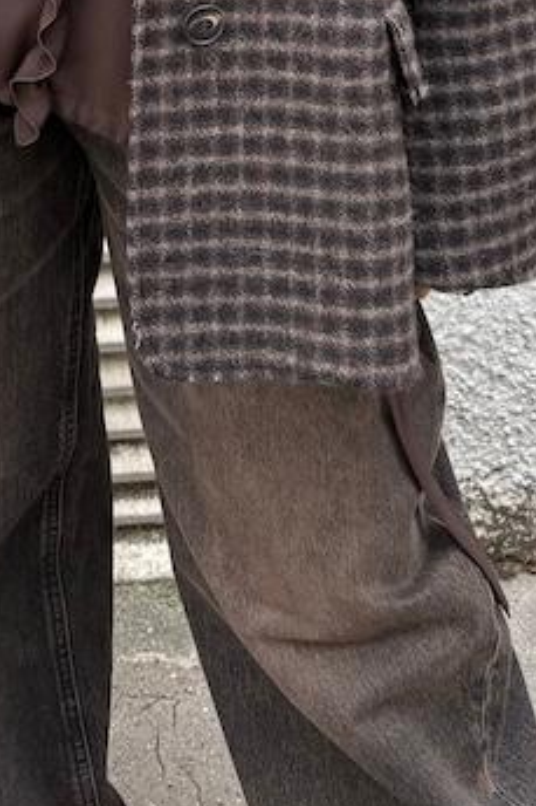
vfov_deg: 22.8
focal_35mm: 77
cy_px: -303
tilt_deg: -10.6
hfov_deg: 17.6
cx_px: 166
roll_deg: +0.2
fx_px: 1721
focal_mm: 5.96
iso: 40
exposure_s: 1/188
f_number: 1.6
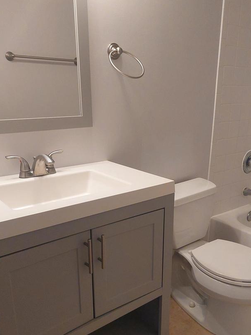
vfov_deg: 56.5
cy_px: 194
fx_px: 309
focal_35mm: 32
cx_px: 144
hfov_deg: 44.1
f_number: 1.8
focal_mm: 5.23
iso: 250
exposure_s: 1/120
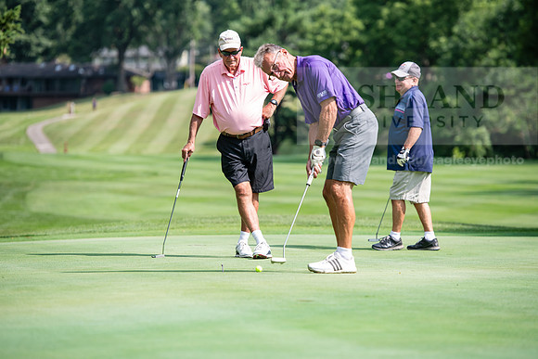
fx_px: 2541
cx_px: 269
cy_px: 180
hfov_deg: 12.1
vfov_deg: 8.1
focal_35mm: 170
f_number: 4
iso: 250
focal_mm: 170
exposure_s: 1/1250
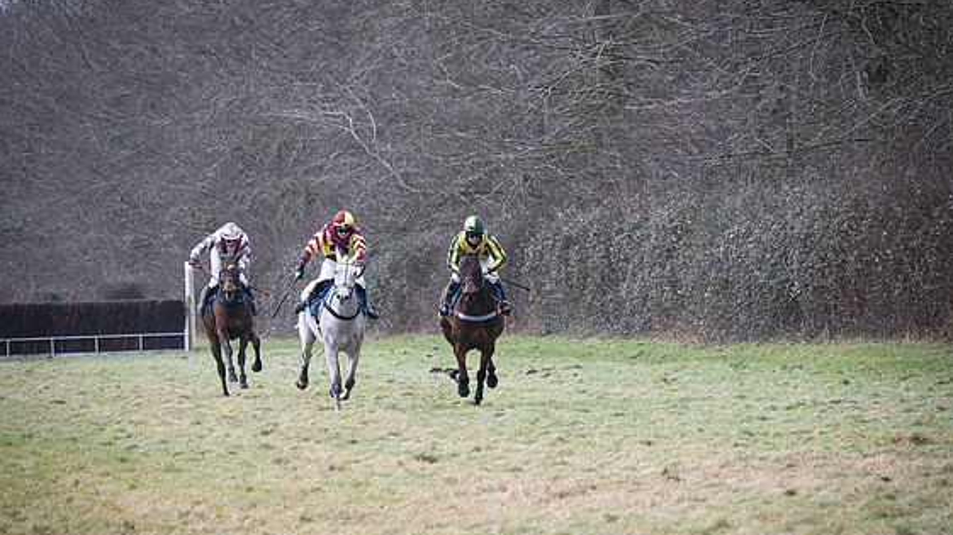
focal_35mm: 274
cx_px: 476
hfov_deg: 7.9
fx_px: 6921
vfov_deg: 4.4
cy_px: 290
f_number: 5
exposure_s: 1/1000
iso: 400
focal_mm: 145
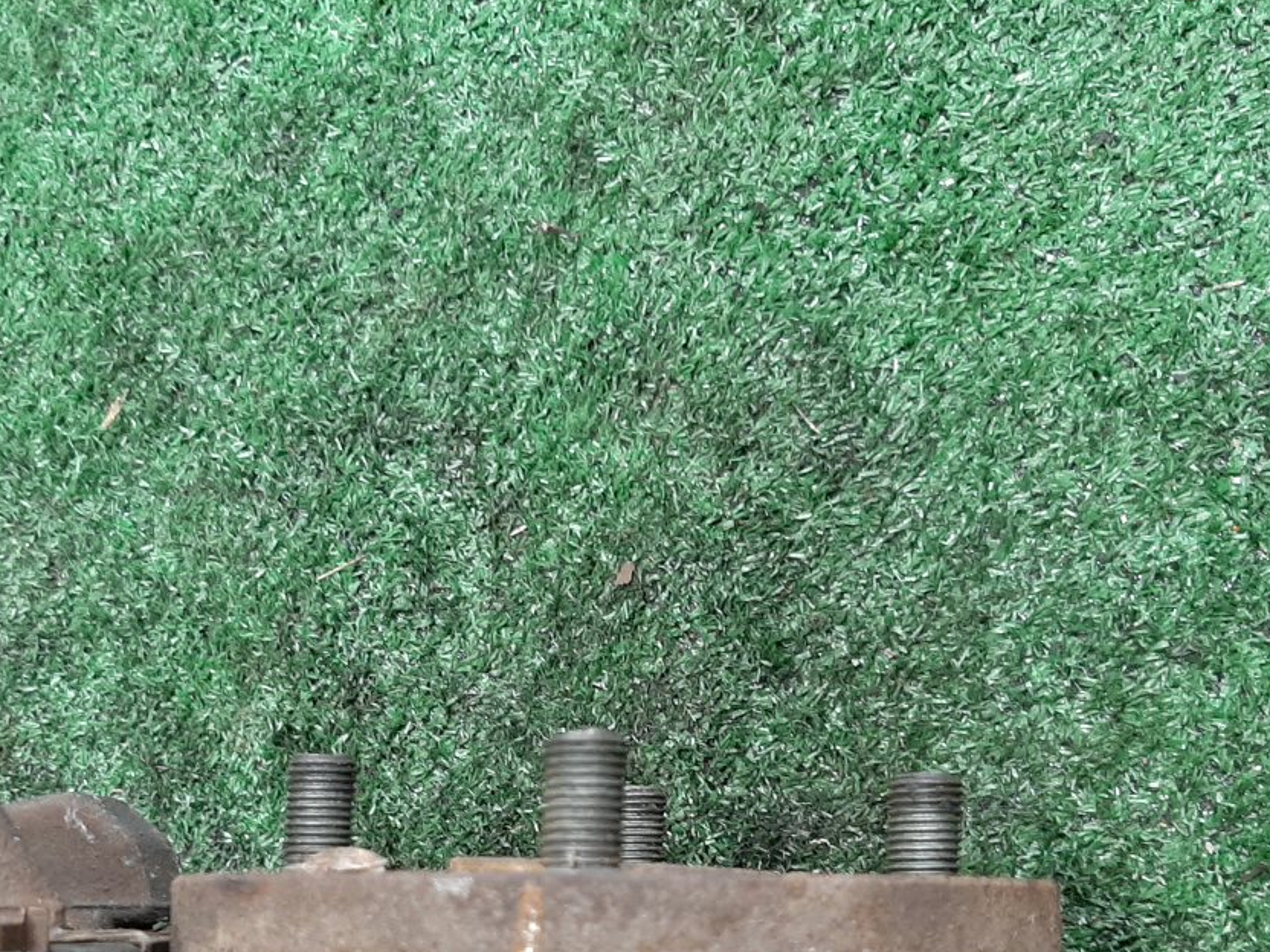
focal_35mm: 45
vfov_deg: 31.0
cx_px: 508
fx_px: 1651
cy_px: 813
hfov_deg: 41.9
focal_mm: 3.93
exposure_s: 1/25
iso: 184
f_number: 1.7
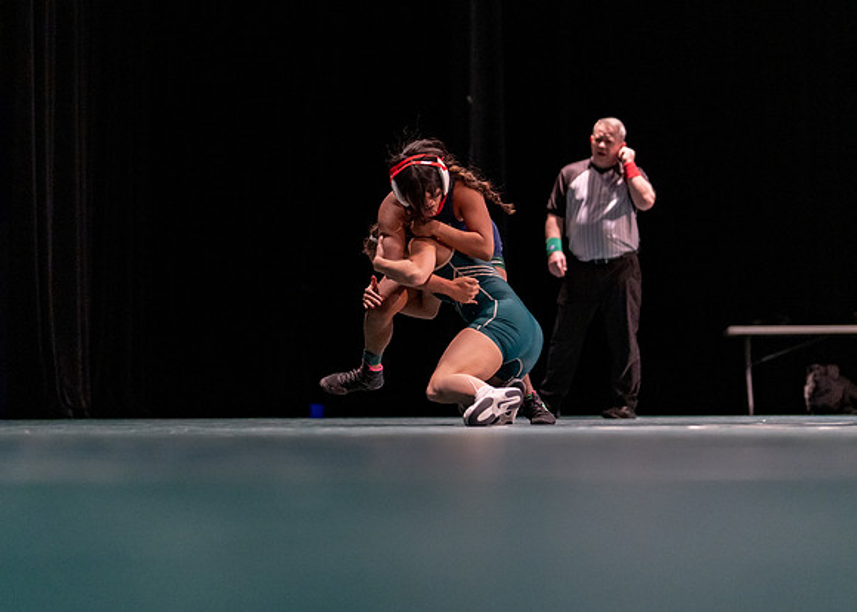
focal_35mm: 77
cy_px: 224
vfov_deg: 18.5
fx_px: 1874
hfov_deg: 25.8
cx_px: 421
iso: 1600
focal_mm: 50
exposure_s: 1/1000
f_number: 1.2
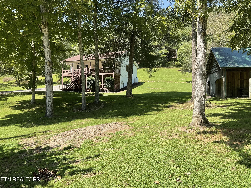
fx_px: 210
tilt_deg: -1.3
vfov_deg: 48.2
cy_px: 94
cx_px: 126
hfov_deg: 61.7
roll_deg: -1.4
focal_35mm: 29
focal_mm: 3
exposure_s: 1/657
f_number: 1.8
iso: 16
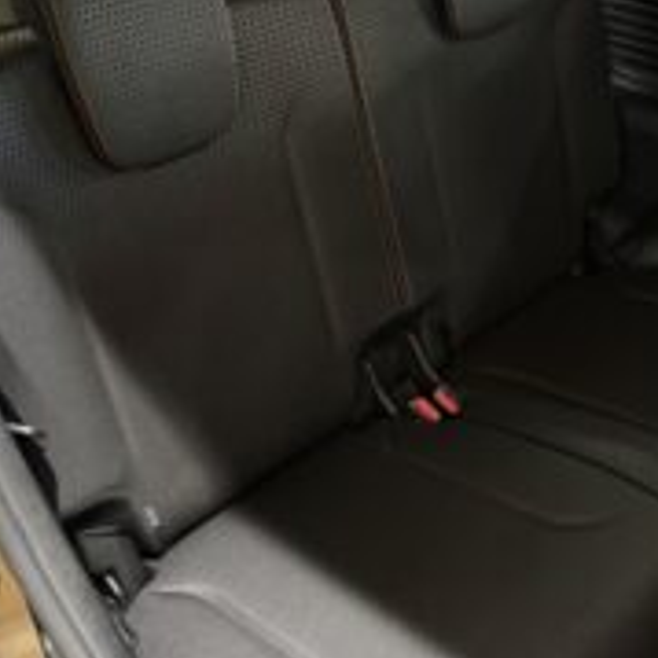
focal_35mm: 45
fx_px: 968
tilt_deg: -34.9
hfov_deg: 37.4
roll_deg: +0.5
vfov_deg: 37.5
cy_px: 347
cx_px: 404
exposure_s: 1/26
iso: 1000
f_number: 1.6
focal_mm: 5.96
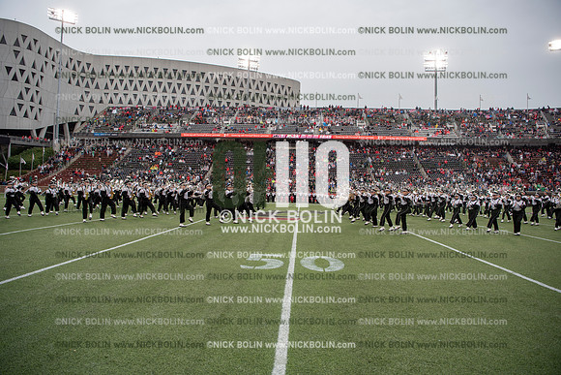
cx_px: 280
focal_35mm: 24
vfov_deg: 53.2
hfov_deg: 73.7
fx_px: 374
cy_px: 188
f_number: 3.5
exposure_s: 1/500
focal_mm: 24
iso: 250
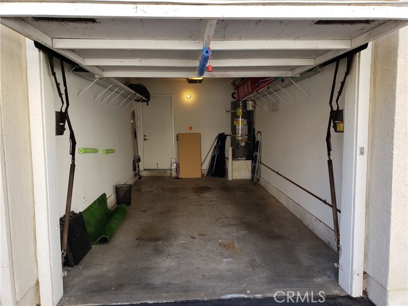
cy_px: 153
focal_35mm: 26
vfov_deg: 53.1
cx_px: 204
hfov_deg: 67.3
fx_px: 306
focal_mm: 4.3
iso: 50
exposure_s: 1/167
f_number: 2.4
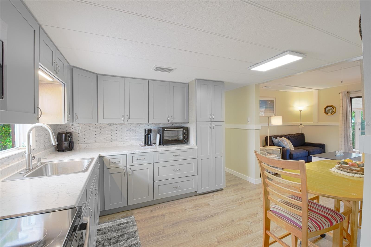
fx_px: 155
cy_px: 124
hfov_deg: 100.4
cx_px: 186
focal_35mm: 15
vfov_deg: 77.3
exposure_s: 1/1.67
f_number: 8
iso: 200
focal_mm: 10
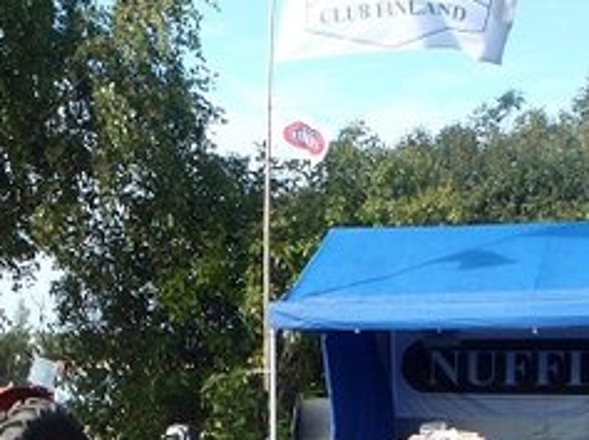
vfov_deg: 20.3
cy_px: 395
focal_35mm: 71
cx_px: 194
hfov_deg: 27.3
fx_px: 1206
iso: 64
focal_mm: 5
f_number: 4
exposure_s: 1/160
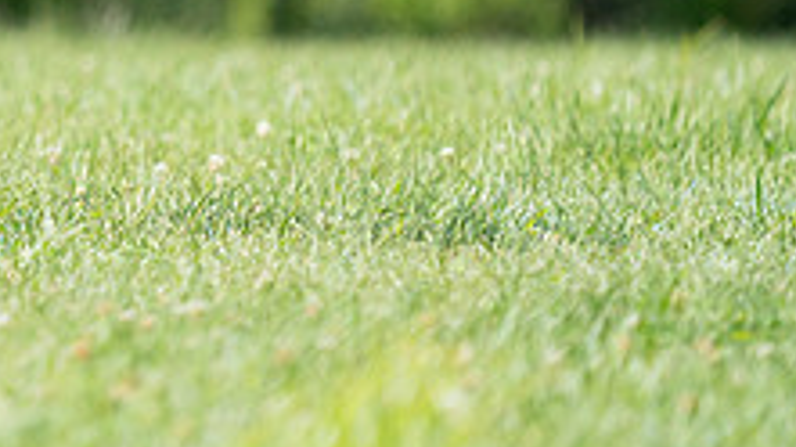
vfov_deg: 1.1
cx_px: -216
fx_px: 23203
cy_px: -135
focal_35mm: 1100
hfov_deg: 2.0
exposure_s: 1/4000
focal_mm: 400
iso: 1600
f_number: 6.3
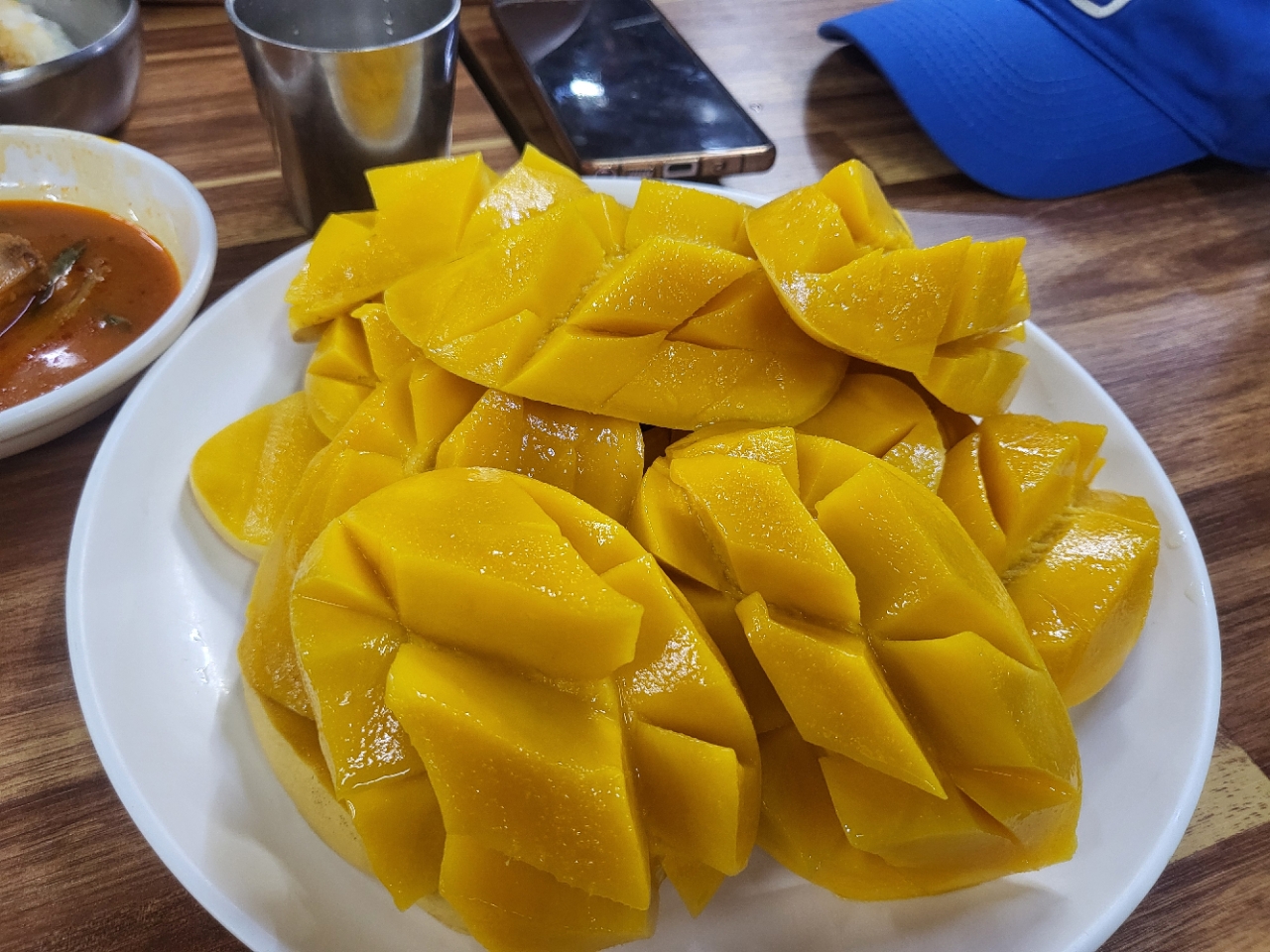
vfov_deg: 53.1
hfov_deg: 67.3
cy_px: 476
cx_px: 635
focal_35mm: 26
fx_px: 954
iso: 250
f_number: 1.8
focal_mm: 4.25
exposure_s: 1/40
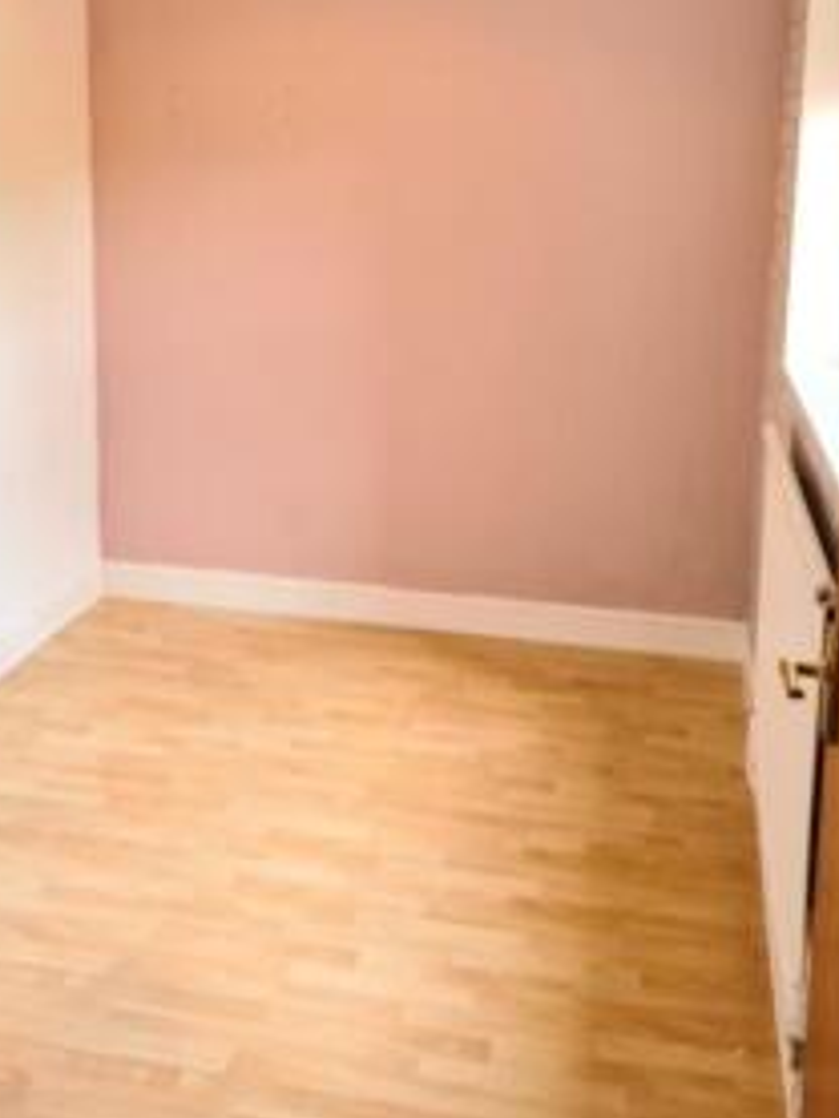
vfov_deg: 44.9
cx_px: 339
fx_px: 1324
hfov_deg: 35.1
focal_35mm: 41
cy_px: 353
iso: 100
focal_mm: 5.4
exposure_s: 1/50
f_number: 1.8
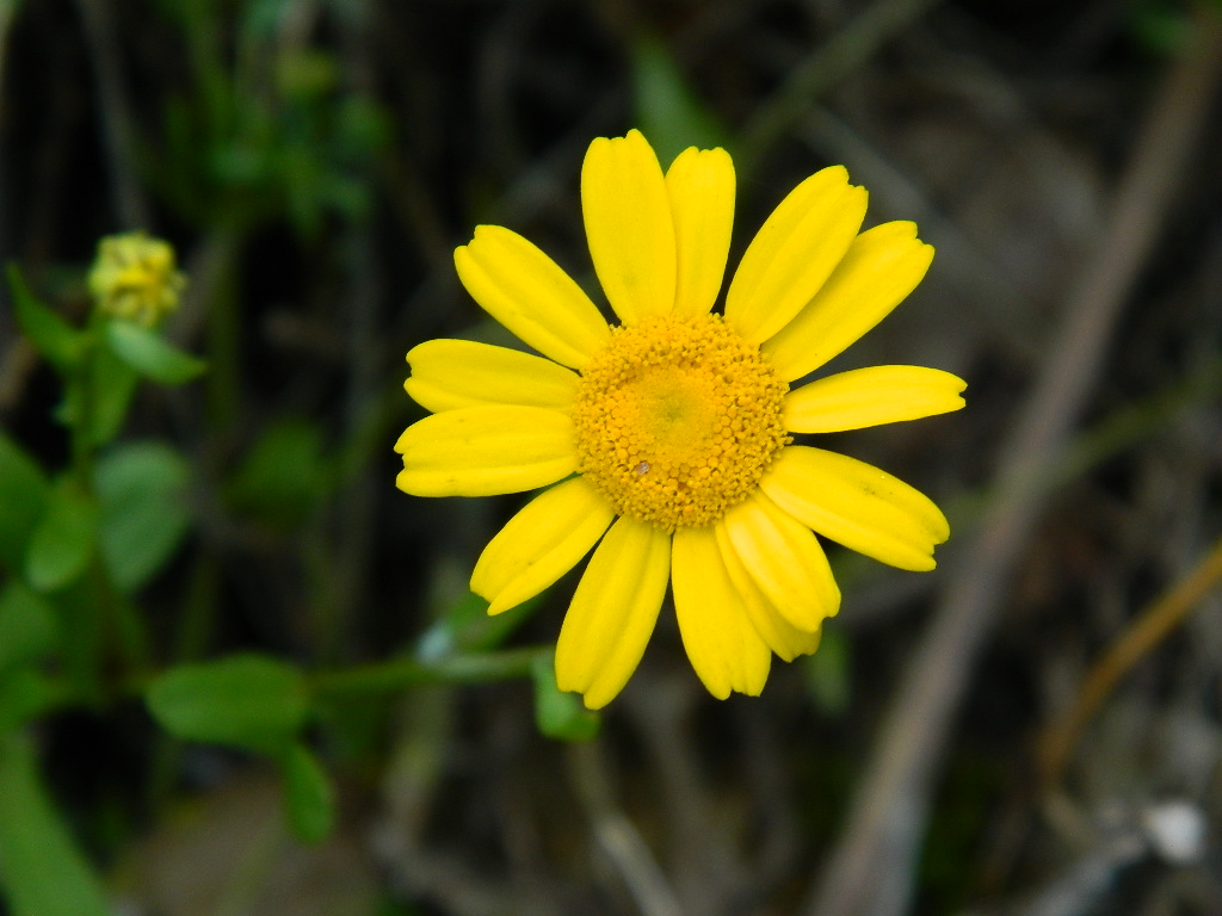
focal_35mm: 150
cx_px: 611
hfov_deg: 13.2
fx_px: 5295
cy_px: 458
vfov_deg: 9.9
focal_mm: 27
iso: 125
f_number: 4.9
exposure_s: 1/60
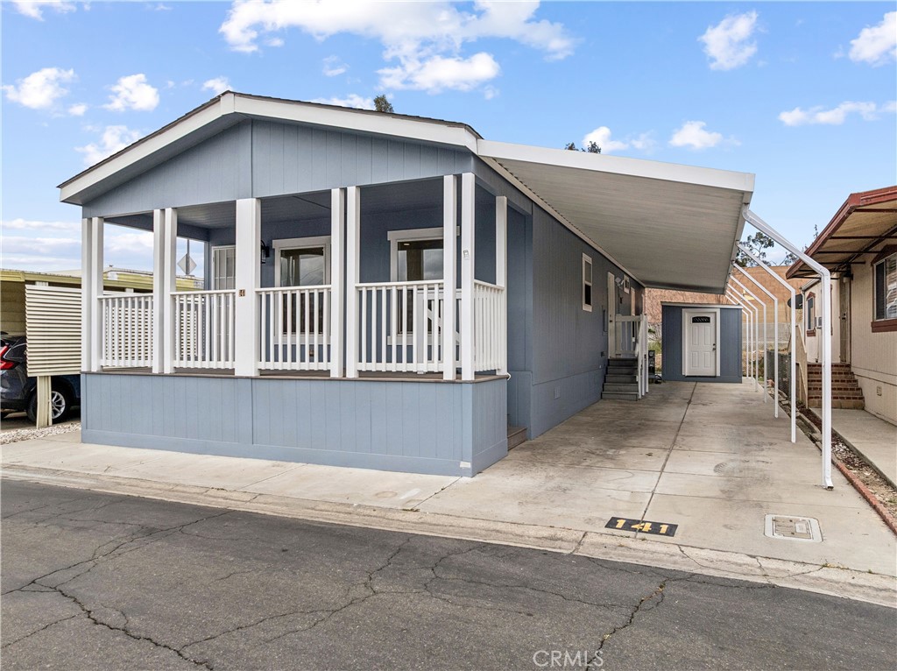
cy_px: 336
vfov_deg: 56.7
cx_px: 448
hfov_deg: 71.6
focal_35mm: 24
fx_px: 621
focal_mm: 12.3
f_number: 2.8
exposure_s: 1/80
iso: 130
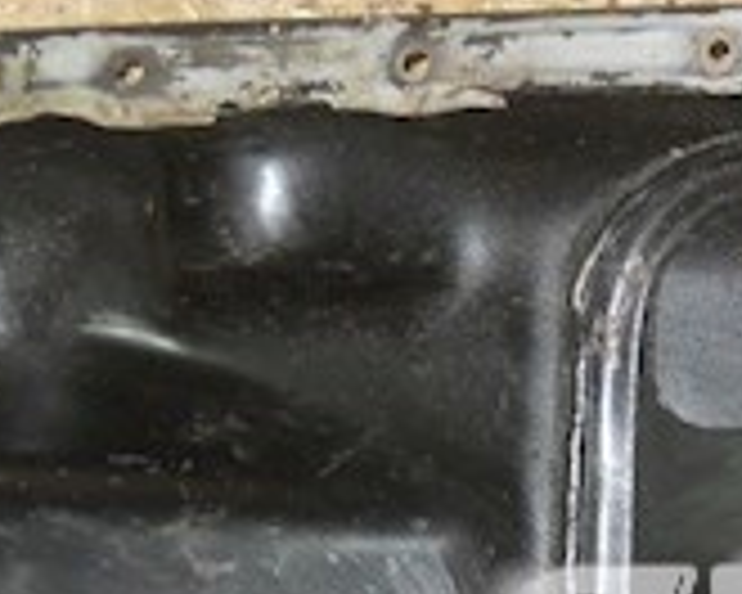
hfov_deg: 12.0
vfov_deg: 9.9
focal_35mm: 155
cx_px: 1007
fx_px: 3404
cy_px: 626
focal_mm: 6.72
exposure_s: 1/30
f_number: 3.1
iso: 200
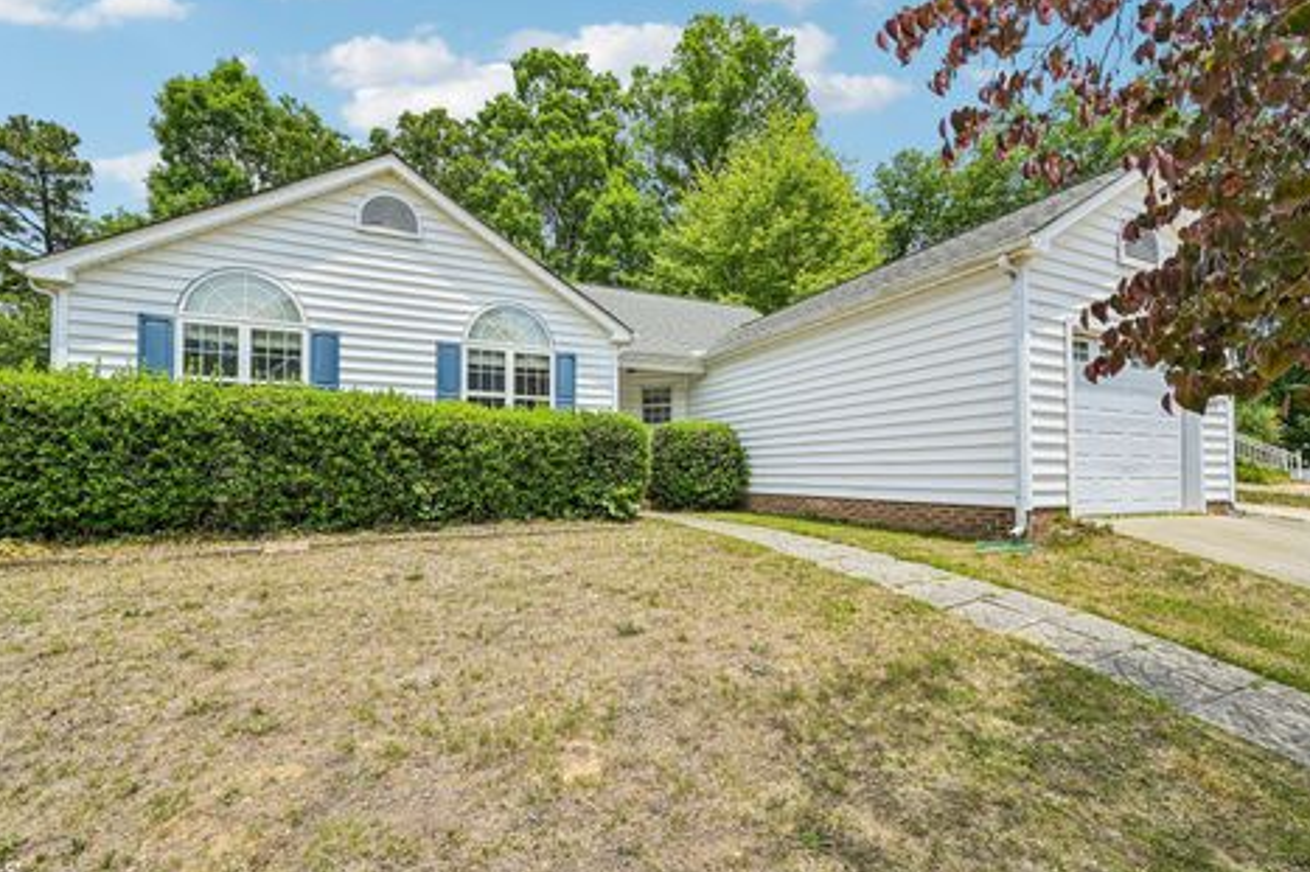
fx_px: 546
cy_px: 447
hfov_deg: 100.4
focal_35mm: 15
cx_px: 645
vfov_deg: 77.3
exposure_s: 1/320
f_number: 8
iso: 100
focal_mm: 14
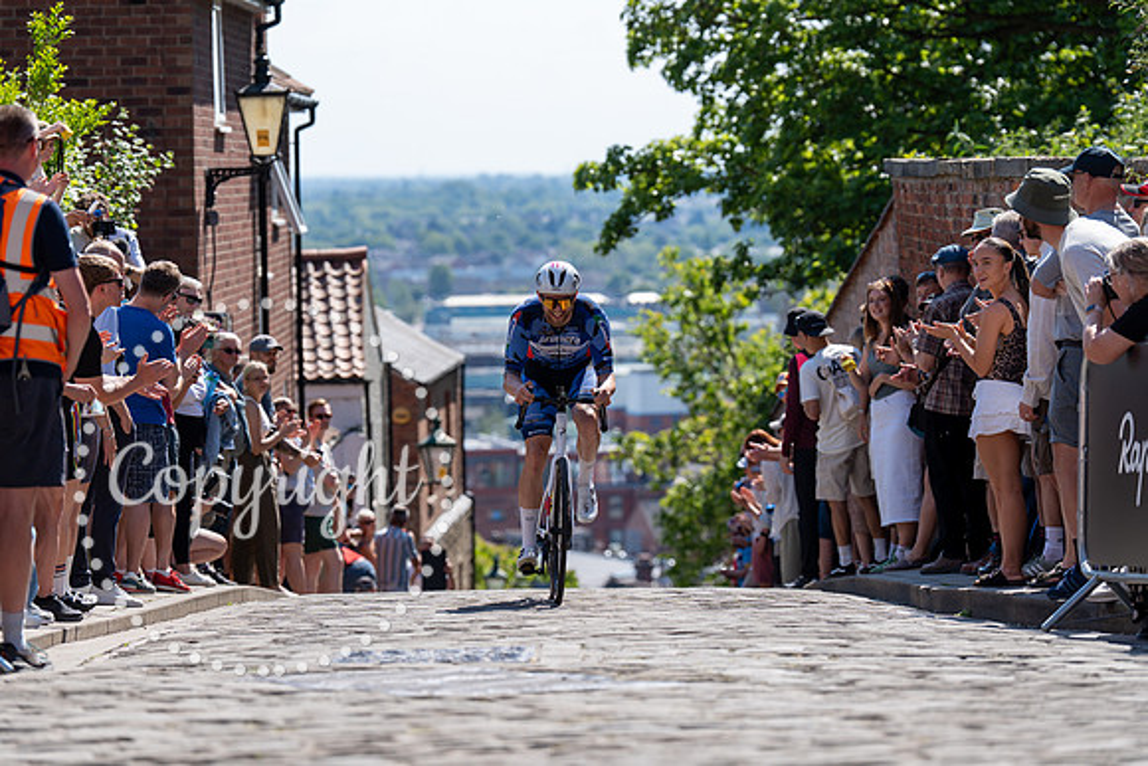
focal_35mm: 134
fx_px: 4274
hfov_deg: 15.3
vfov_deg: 10.2
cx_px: 574
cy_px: 383
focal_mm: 134
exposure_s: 1/1000
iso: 100
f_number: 3.5
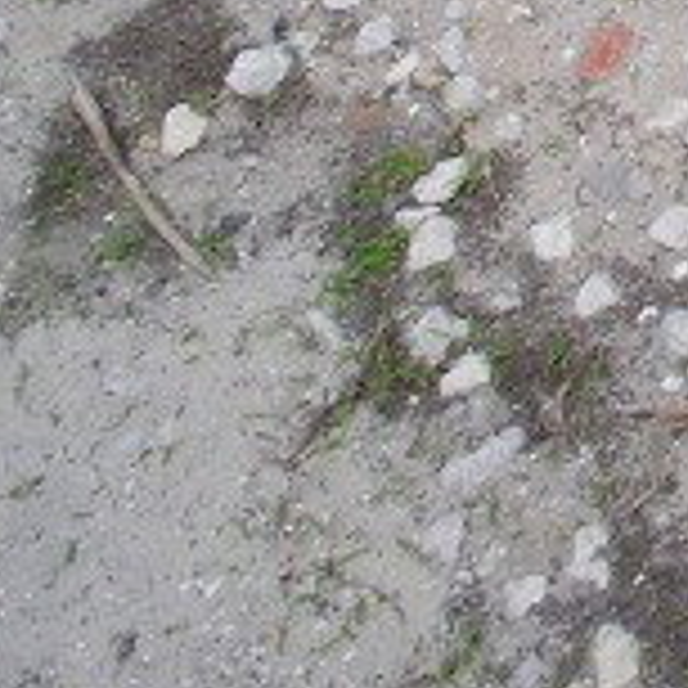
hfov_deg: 22.7
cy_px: -247
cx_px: 1061
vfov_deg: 24.3
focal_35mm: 60
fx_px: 1349
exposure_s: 1/120
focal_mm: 1.4
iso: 64
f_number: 2.2
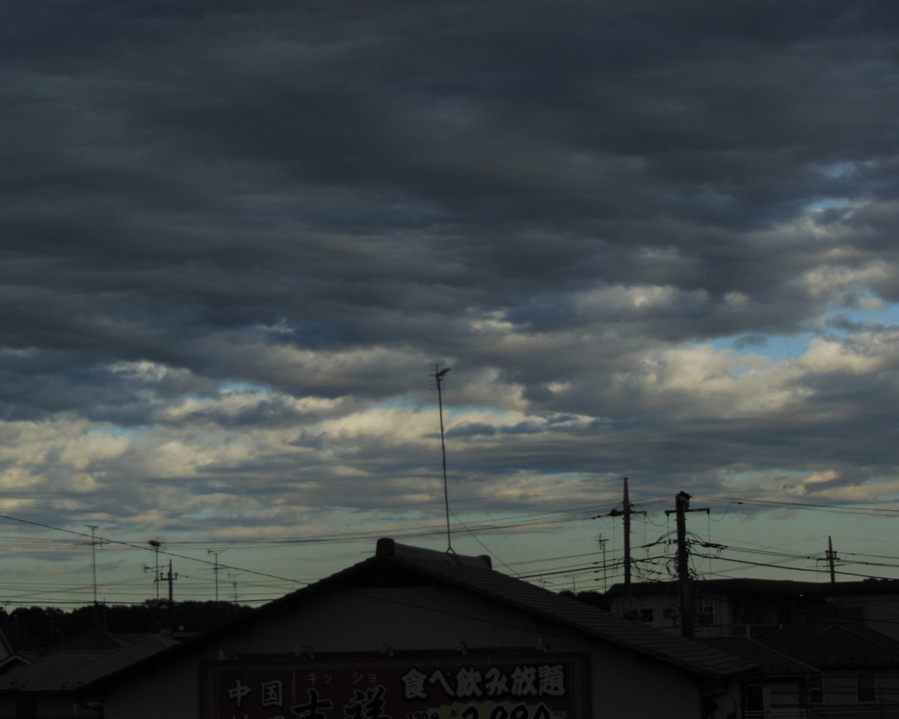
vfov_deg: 18.3
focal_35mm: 84
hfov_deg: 22.7
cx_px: 429
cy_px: 359
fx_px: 2234
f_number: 5.4
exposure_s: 1/800
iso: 125
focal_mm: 14.3
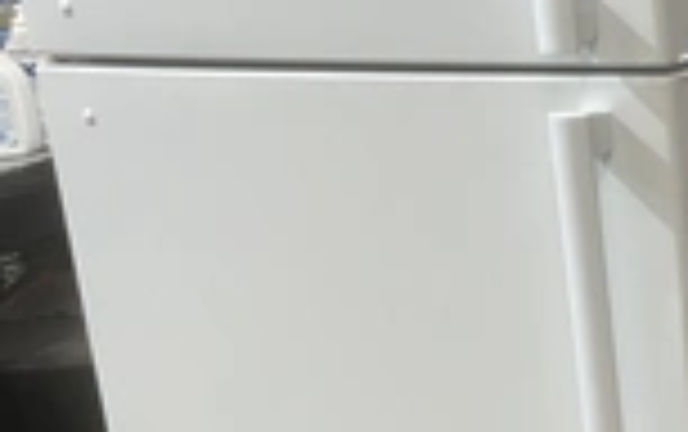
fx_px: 1352
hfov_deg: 26.3
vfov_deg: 18.1
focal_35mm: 72
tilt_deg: -12.3
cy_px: 135
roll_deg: +6.5
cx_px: 755
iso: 80
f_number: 1.6
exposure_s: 1/60
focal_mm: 5.1
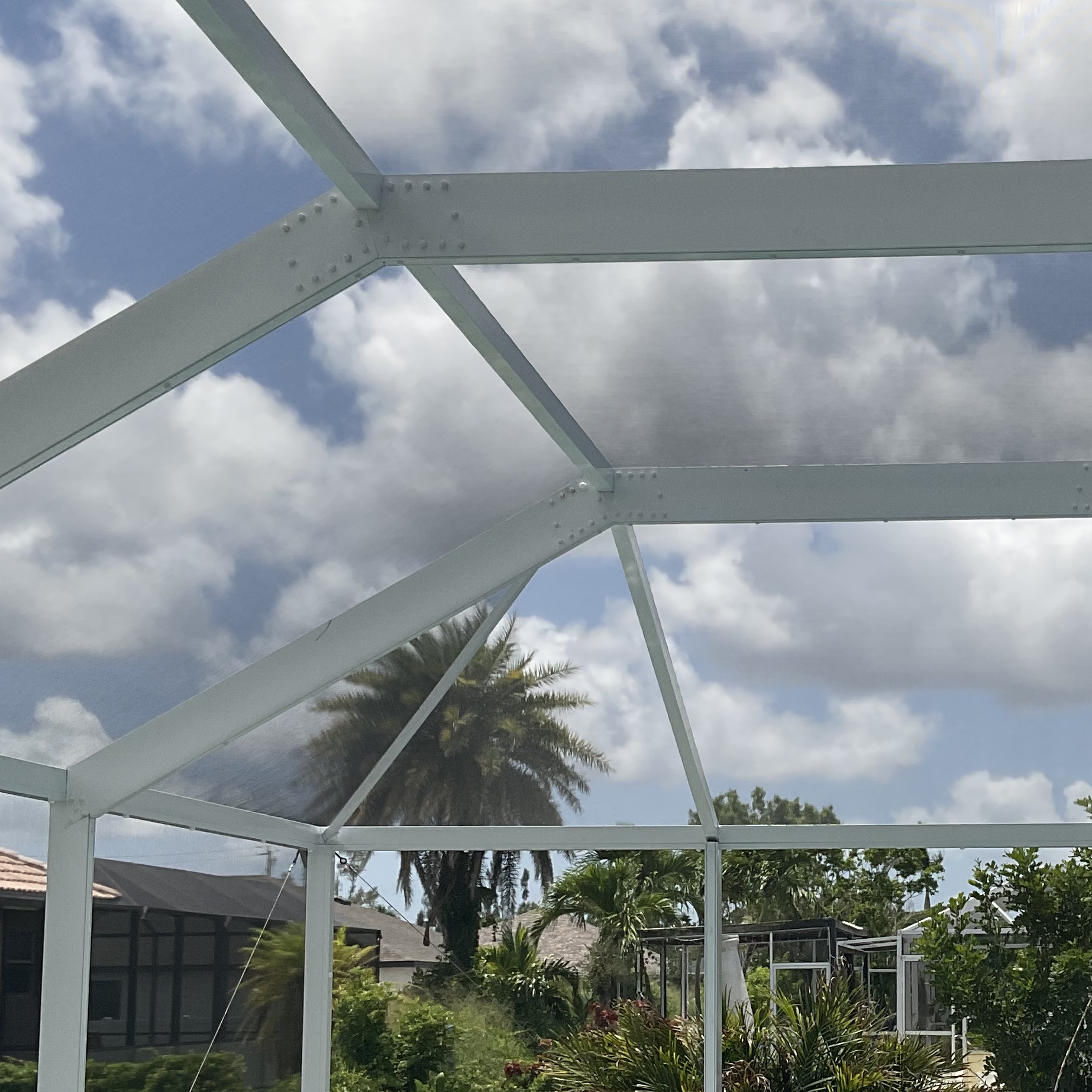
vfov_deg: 30.3
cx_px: 942
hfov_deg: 29.5
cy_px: 743
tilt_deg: +6.5
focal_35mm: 56
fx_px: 1999
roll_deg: +0.6
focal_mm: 3
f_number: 1.8
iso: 16
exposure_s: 1/2227
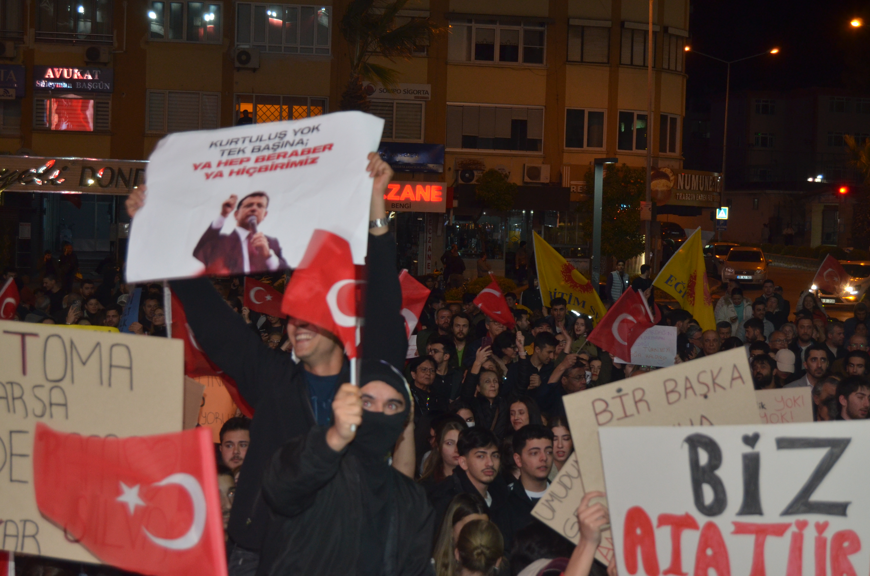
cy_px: 288
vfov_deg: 16.5
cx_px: 435
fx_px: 1990
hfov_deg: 24.7
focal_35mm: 82
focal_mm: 55
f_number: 5.6
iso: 800
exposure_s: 1/60
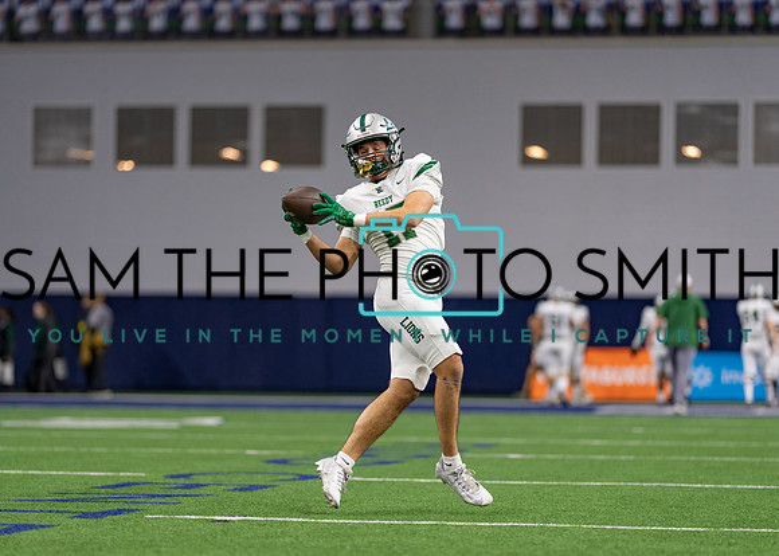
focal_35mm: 143
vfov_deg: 10.0
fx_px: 3169
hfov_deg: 14.0
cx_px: 361
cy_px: 278
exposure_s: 1/1000
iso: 640
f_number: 1.8
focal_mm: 135
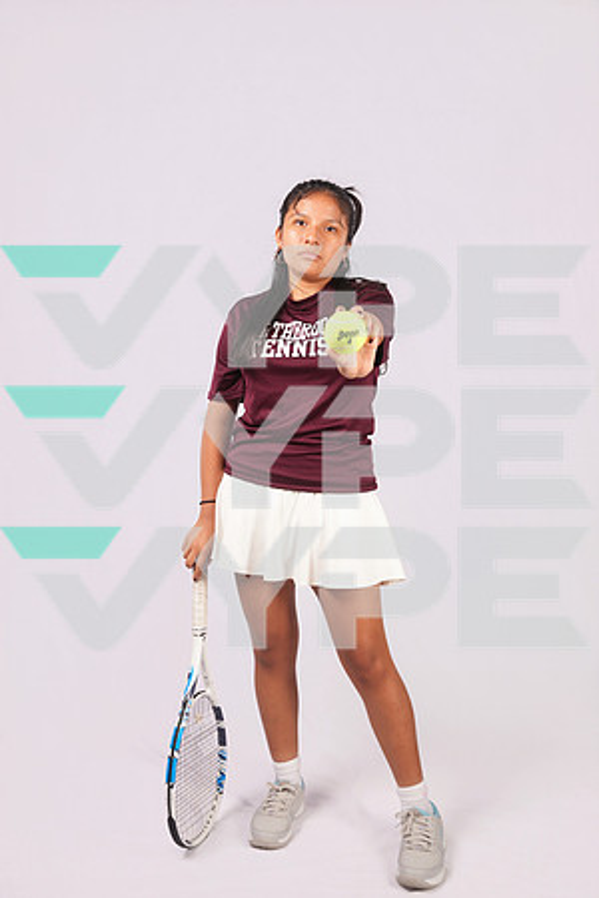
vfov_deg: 54.4
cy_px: 449
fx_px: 873
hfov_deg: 37.9
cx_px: 300
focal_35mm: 35
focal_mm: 35
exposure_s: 1/125
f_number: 5.6
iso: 160
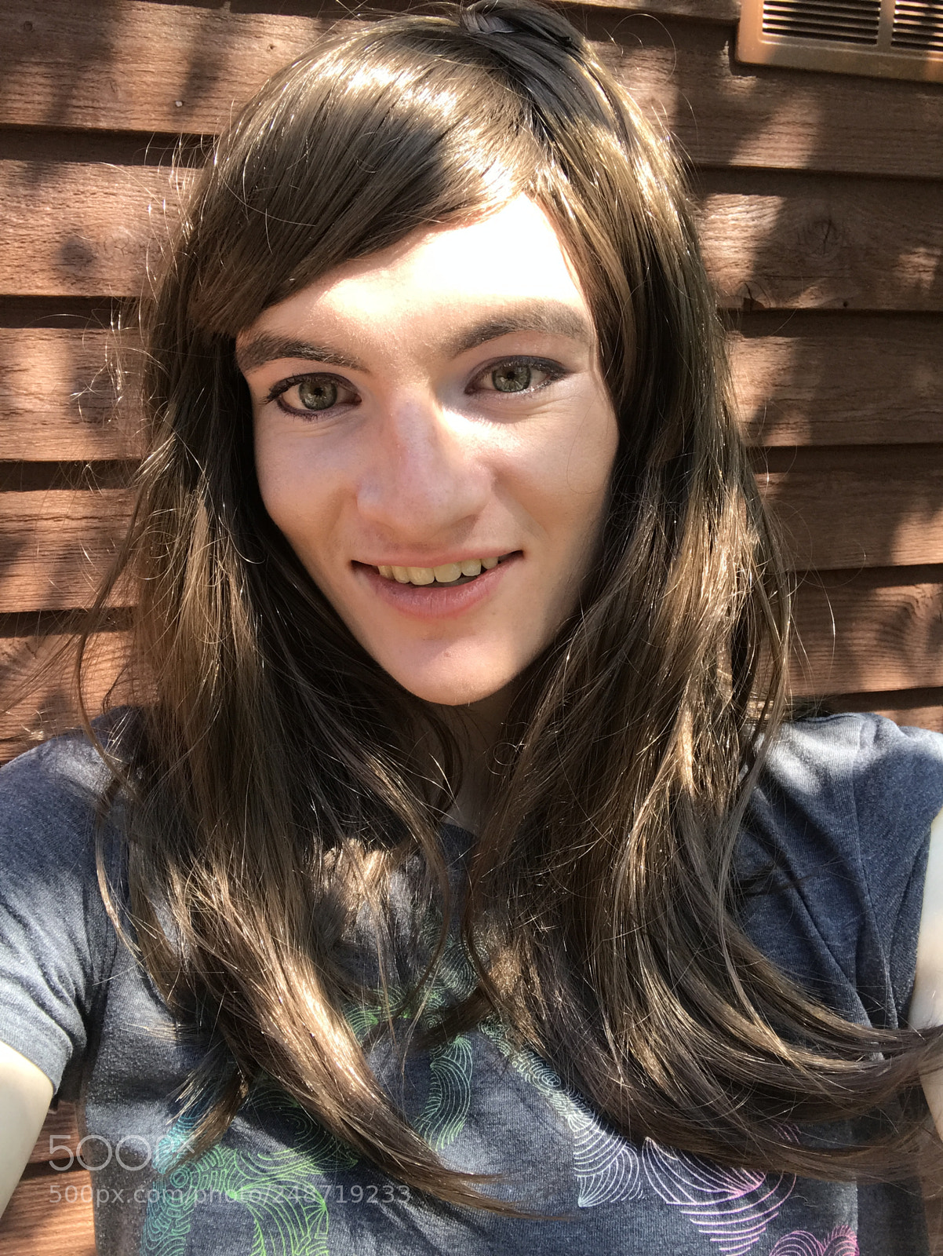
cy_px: 628
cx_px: 472
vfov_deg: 56.8
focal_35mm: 32
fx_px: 1161
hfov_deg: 44.2
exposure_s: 1/131
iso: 25
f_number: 2.2
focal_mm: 2.87
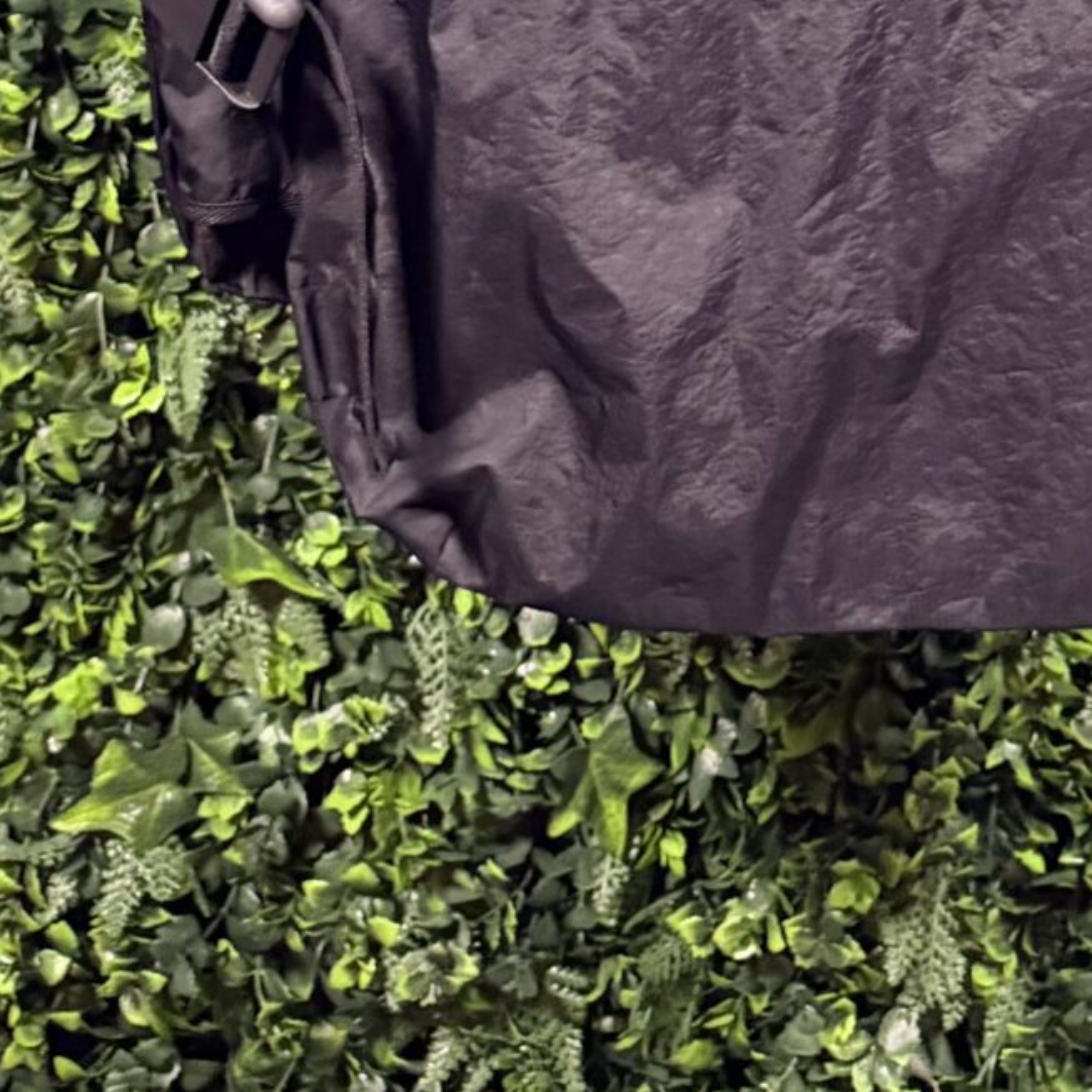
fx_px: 2962
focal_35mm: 83
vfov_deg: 17.5
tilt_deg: -3.3
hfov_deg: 20.7
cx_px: 853
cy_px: -800
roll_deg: +0.6
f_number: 1.78
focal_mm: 6.76
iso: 1000
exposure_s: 1/28
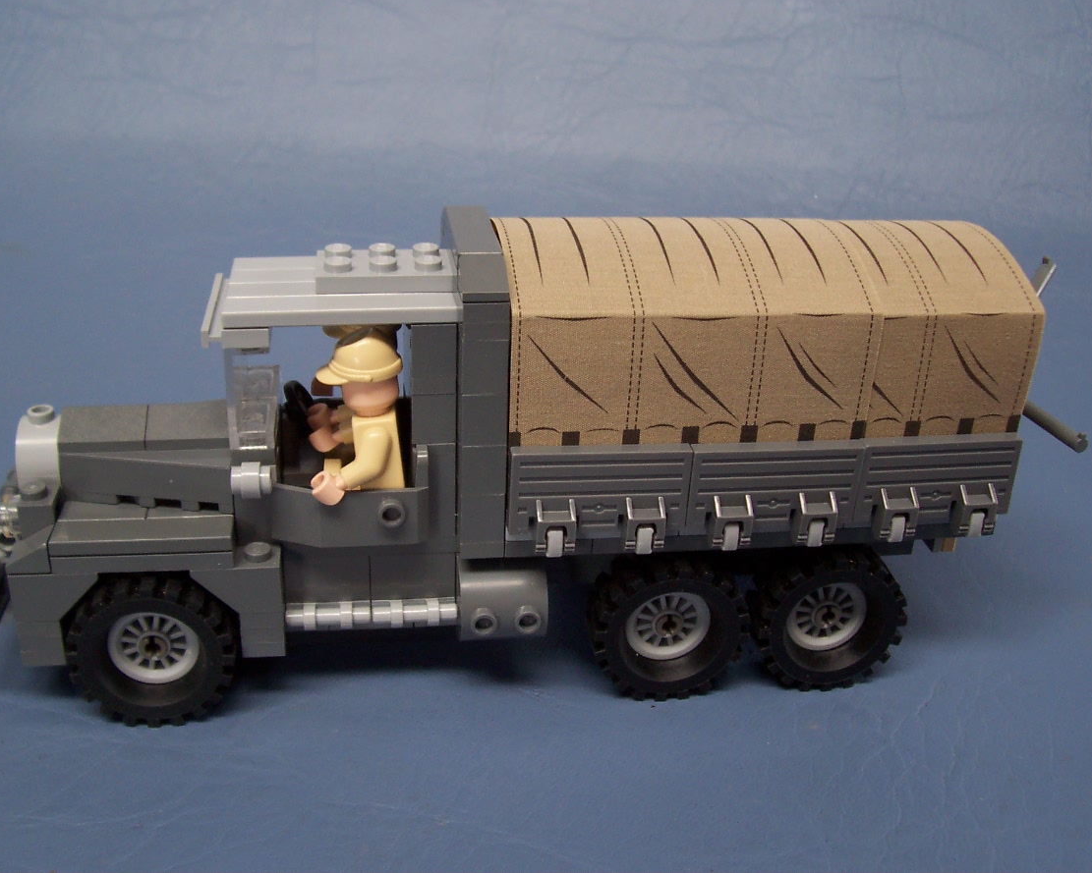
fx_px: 1261
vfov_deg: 38.2
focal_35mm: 39
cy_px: 432
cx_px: 517
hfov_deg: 46.8
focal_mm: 5.6
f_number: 2.8
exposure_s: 1/90
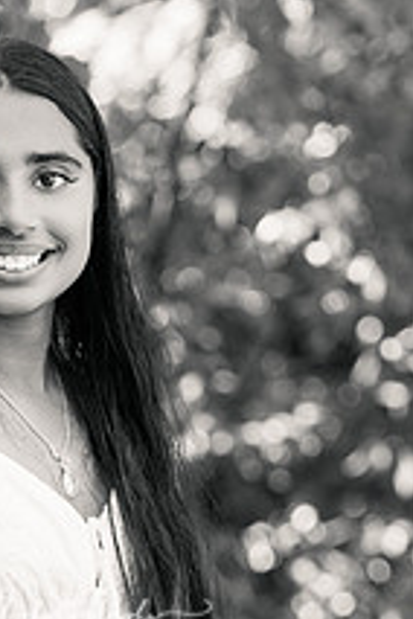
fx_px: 3820
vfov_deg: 9.3
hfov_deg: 6.2
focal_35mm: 222
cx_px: -20
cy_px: 459
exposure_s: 1/250
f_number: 3.5
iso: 400
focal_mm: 105
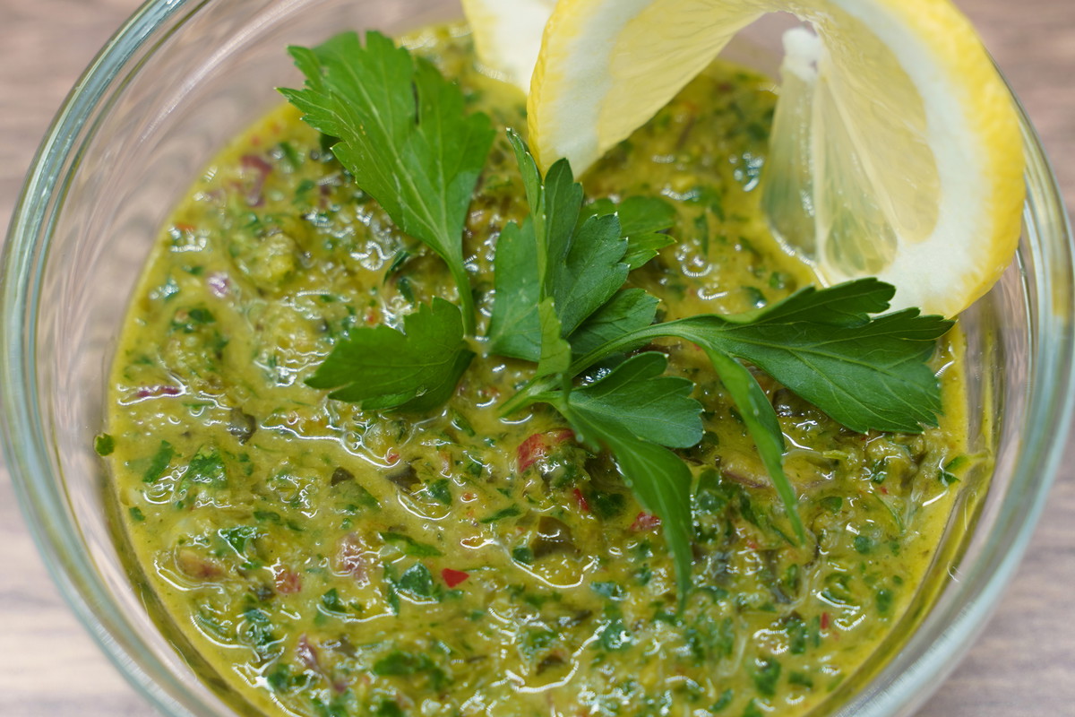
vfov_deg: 25.5
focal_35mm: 53
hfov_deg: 37.5
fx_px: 1583
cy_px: 358
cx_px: 538
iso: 160
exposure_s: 1/60
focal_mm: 53
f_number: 4
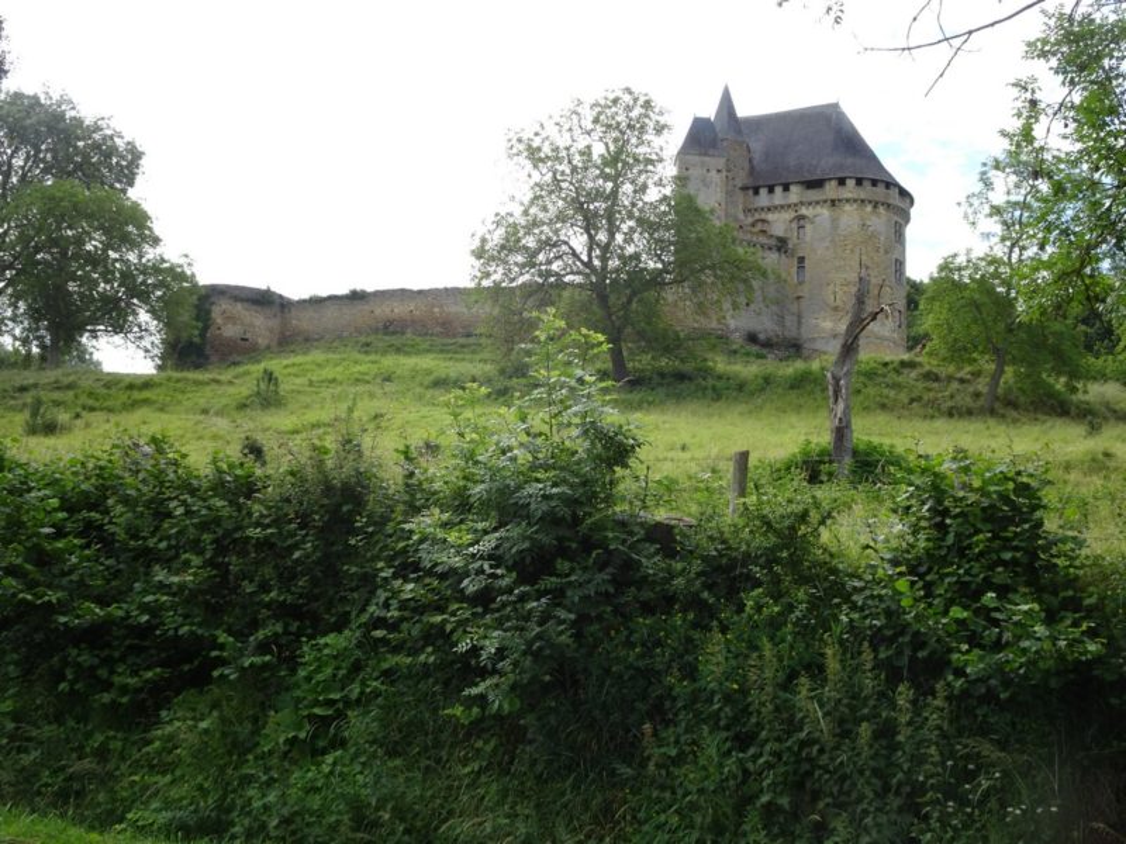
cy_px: 422
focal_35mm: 46
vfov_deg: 31.5
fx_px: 1496
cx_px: 563
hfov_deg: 41.2
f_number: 4.5
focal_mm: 7.87
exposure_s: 1/250
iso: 80
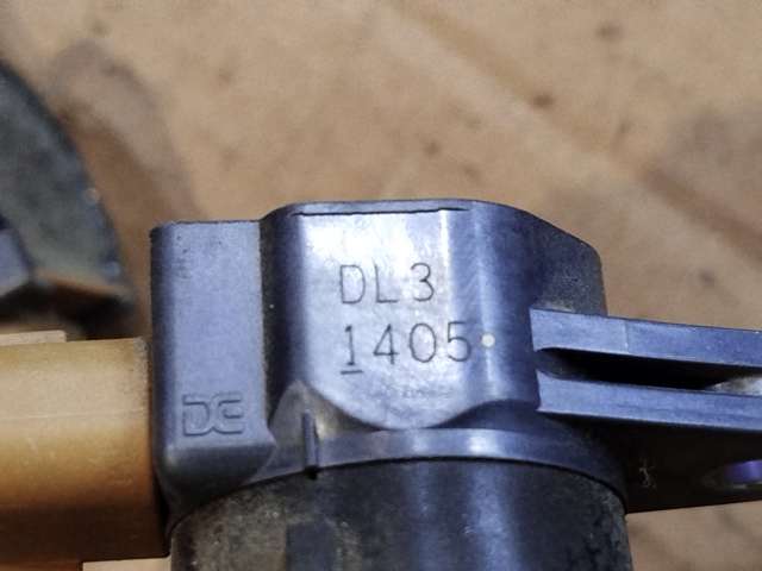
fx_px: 1585
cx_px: 381
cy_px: 286
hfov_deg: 27.0
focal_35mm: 72
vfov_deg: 20.4
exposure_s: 1/33
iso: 500
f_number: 1.7
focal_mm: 5.31
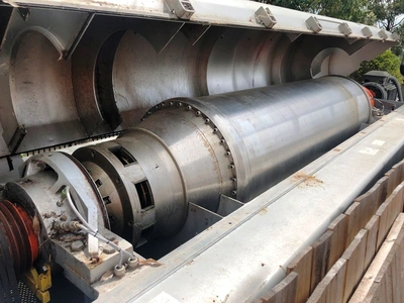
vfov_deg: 49.7
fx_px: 327
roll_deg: -3.8
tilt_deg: -17.4
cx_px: 202
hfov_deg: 63.4
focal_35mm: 28
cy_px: 152
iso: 20
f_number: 1.8
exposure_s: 1/2183
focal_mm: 4
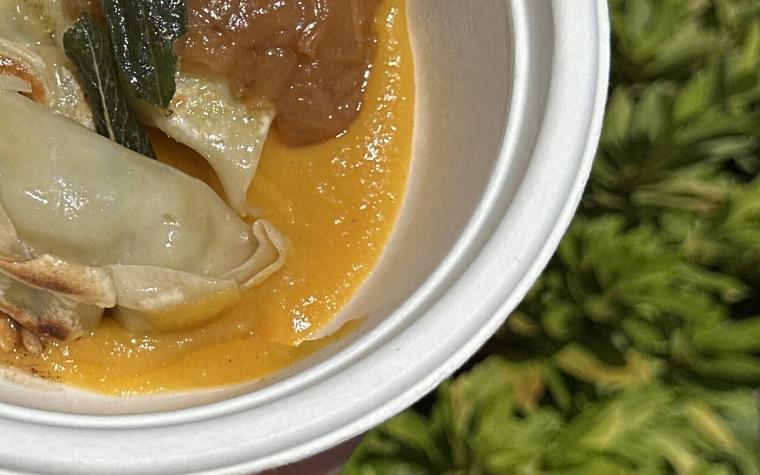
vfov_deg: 14.0
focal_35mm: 93
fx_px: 1926
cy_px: 93
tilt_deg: -31.7
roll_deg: +2.1
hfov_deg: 21.9
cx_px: 104
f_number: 1.78
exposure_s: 1/15873
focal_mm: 6.86
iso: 64
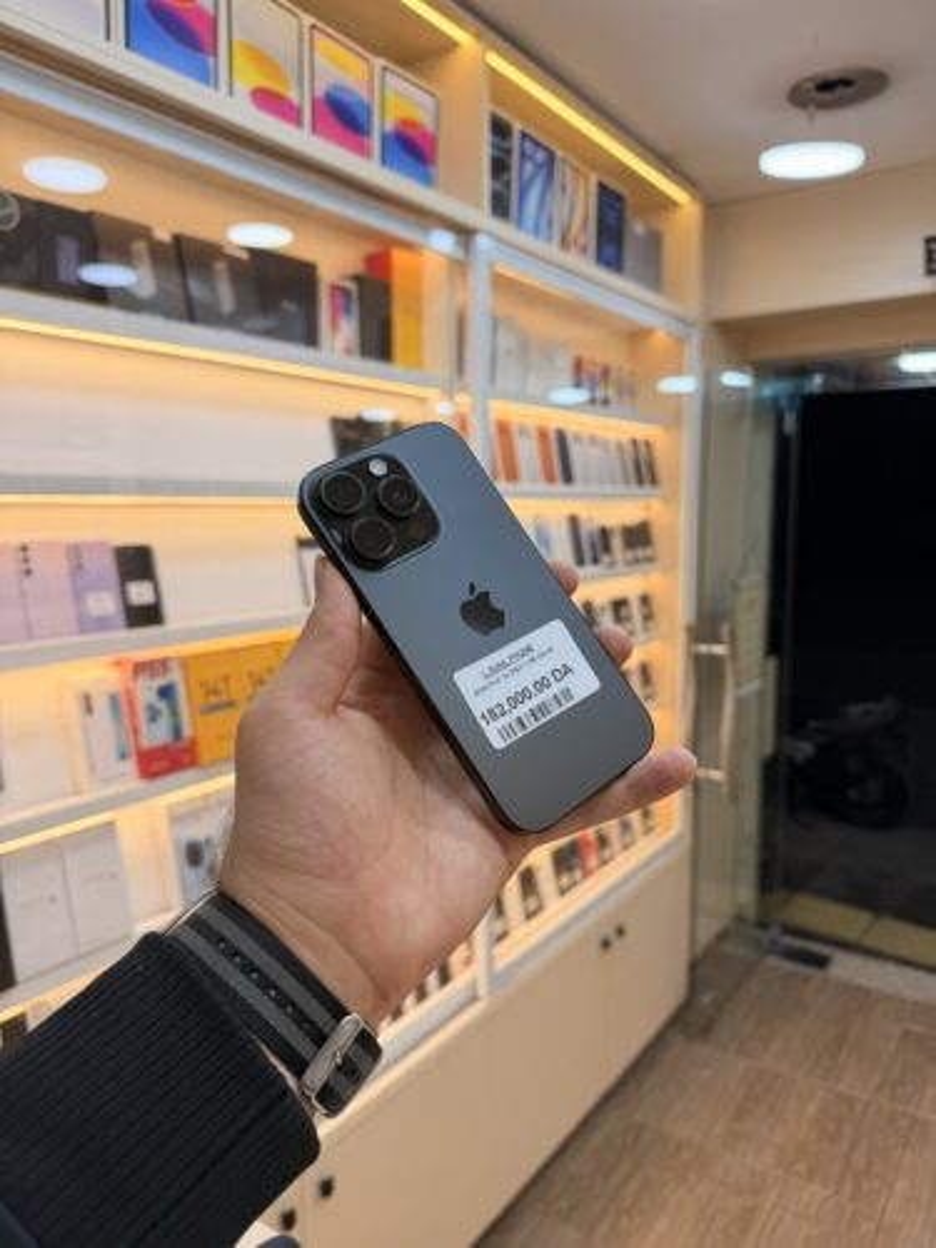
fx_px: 865
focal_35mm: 24
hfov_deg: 56.8
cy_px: 624
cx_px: 468
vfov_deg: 71.6
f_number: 1.78
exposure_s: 1/414
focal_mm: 6.76
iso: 80
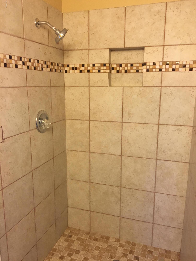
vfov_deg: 61.7
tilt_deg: -12.9
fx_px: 219
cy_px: 130
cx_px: 98
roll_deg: +1.0
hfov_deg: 48.2
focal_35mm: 29
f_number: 2.2
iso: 100
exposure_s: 1/30
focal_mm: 4.15
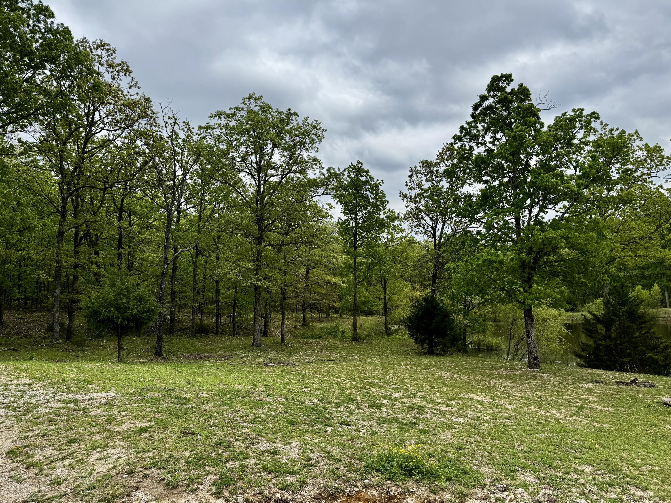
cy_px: 252
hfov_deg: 71.6
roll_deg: +2.1
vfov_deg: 56.8
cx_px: 336
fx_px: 465
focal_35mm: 24
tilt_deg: +3.4
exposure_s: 1/5814
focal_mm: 6.76
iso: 80
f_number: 1.78
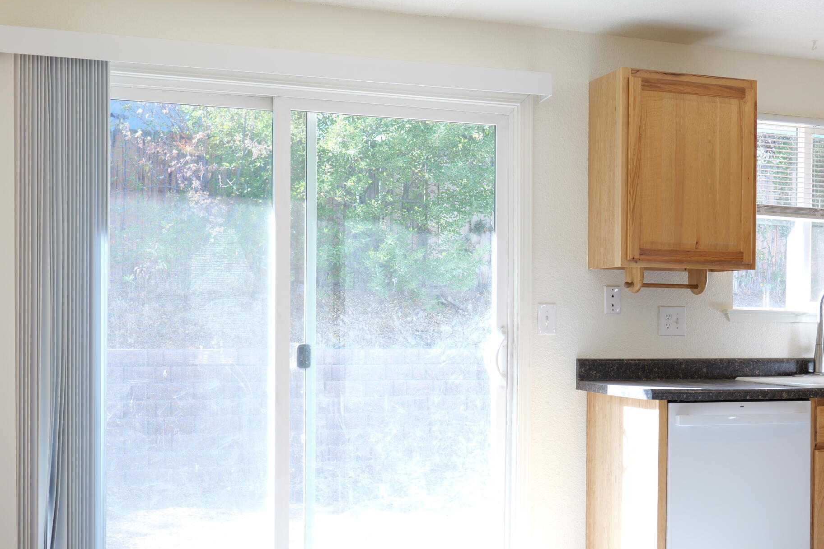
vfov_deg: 26.4
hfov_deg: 38.7
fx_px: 1167
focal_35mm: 51
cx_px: 511
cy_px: 331
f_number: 5.6
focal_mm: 31
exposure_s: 1/60
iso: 400
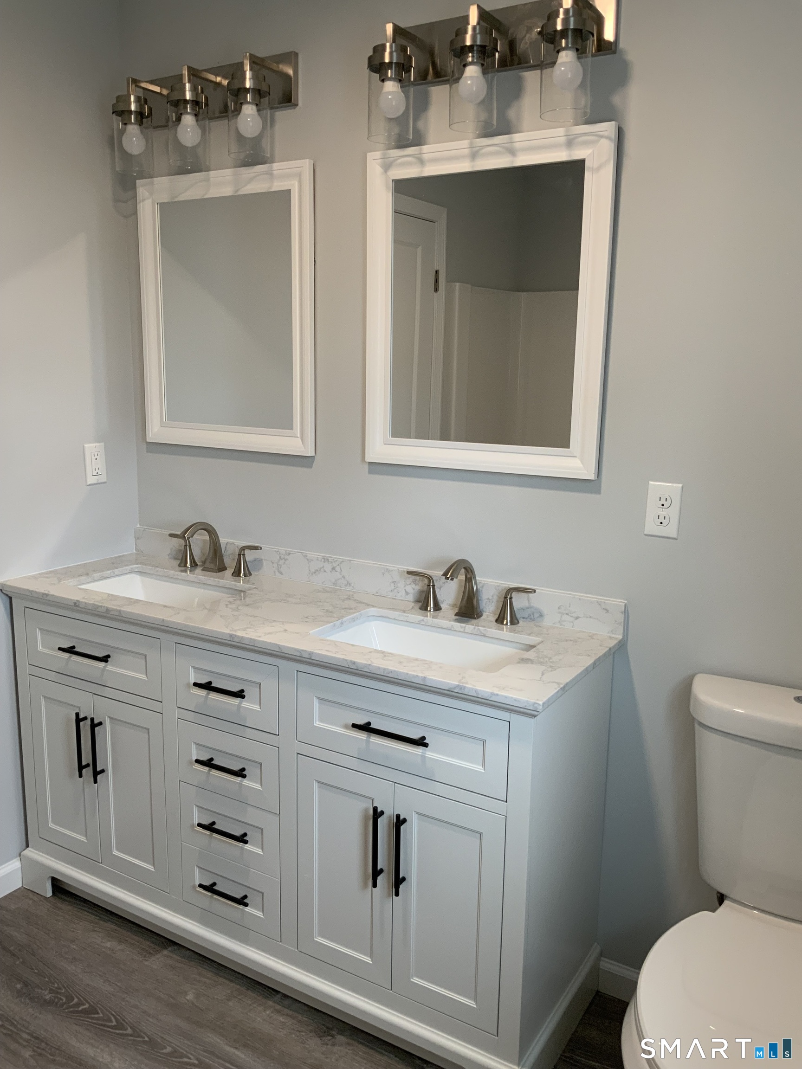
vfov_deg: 61.7
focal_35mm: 29
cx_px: 401
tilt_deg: -12.8
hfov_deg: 48.2
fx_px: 896
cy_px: 534
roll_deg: -2.0
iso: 80
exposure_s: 1/60
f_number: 1.8
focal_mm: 3
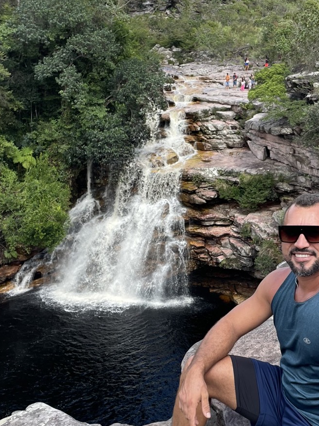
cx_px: 232
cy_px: 266
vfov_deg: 38.0
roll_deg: -1.2
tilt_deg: -20.5
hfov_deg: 28.7
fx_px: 615
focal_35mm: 50
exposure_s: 1/882
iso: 32
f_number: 1.6
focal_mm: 4.2
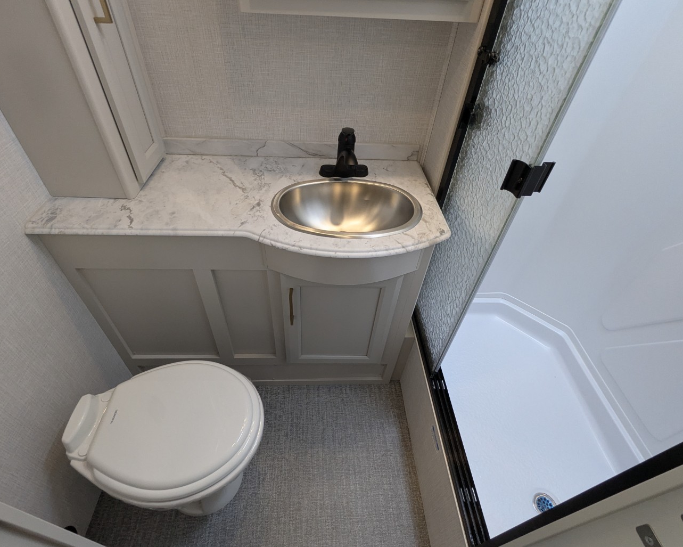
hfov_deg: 89.6
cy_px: 278
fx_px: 344
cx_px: 329
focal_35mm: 17
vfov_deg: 77.0
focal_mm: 2.35
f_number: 2.2
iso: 178
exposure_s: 1/84.7
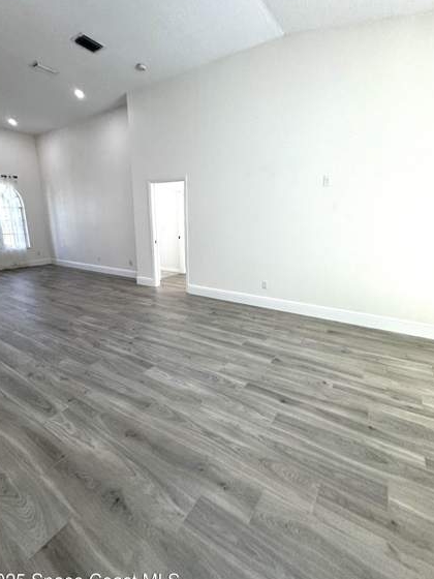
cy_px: 280
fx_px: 267
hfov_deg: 78.1
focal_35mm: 16
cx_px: 217
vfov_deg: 94.5
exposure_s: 1/120
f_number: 2.2
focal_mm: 2.22
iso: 125
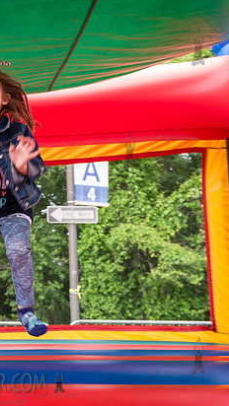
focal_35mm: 58
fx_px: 626
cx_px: -40
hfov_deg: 19.6
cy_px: 202
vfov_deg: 36.0
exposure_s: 1/100
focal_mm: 35
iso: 400
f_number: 4
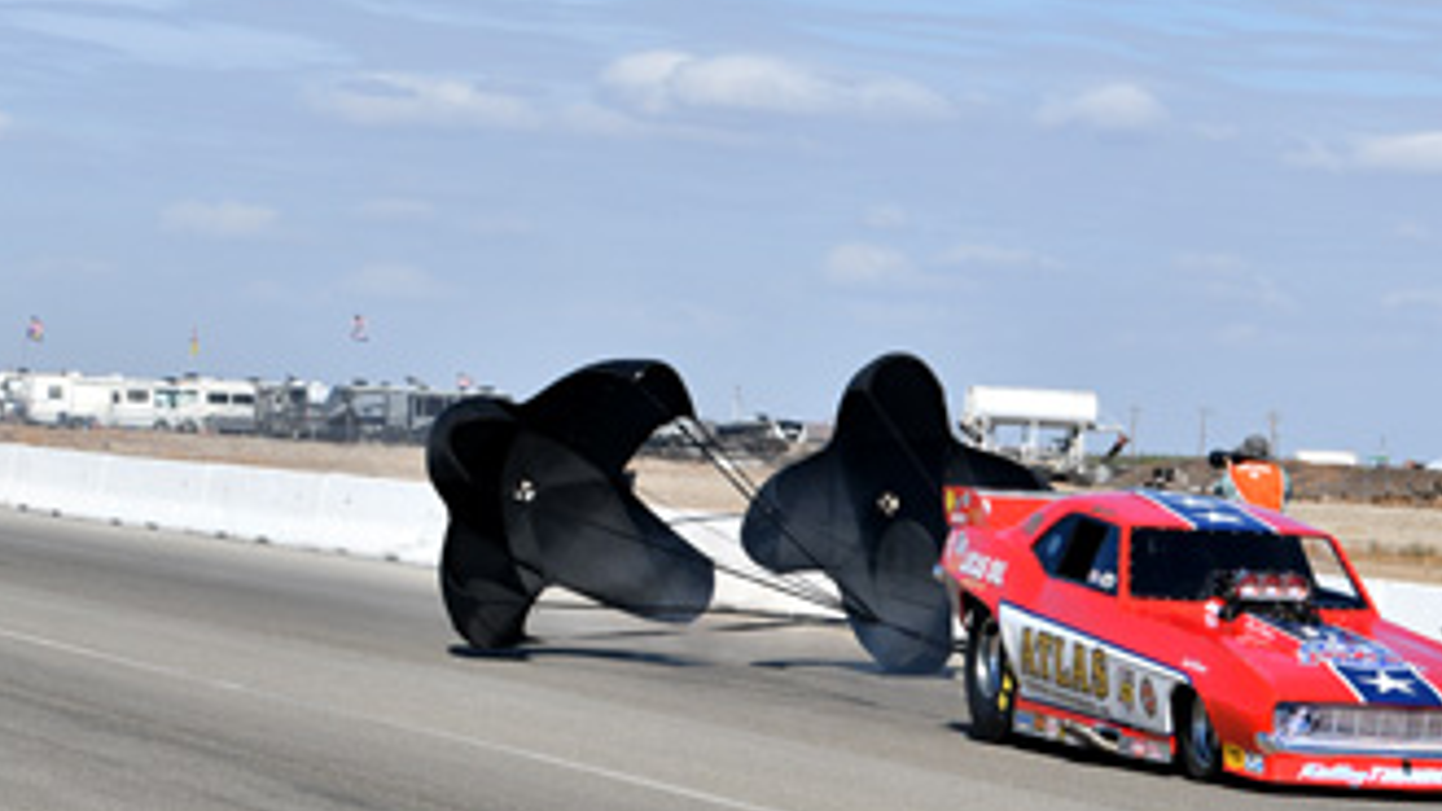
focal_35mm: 167
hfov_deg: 12.9
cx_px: 969
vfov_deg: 7.3
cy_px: 482
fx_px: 6385
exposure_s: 1/1600
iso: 160
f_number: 5.6
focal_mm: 70
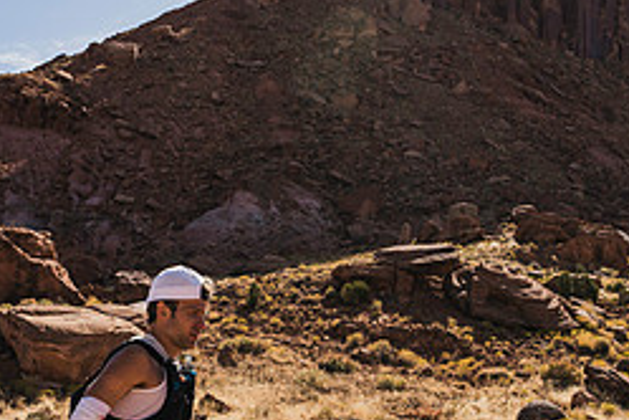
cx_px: 182
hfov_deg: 35.1
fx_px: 978
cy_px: 386
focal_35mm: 56
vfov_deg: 23.5
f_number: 4.5
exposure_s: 1/1600
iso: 160
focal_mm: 24
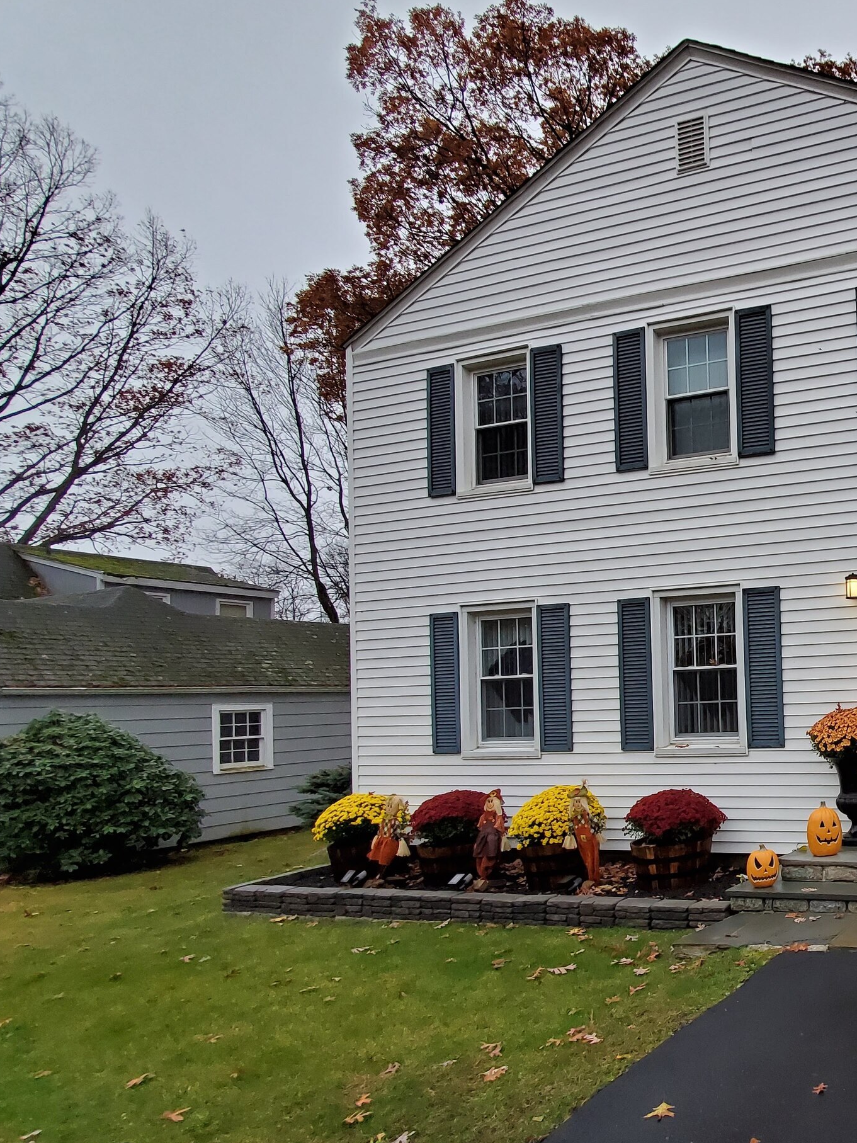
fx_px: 726
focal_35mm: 22
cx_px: 930
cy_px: 668
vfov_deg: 75.8
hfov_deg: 46.3
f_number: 2.2
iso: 80
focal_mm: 1.8
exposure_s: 1/119
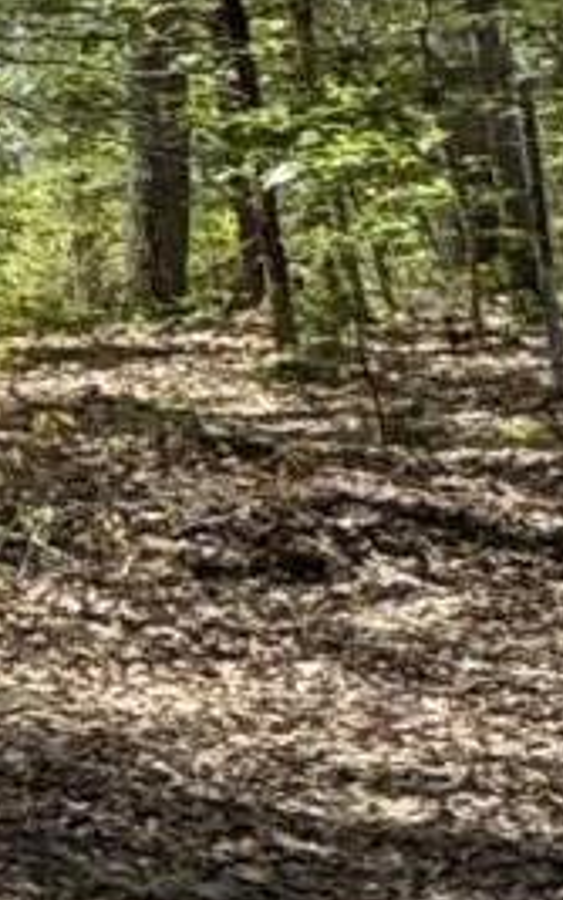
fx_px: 2724
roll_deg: +1.8
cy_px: 101
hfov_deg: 7.4
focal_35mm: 111
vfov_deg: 18.5
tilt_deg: +6.1
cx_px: -1827
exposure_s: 1/533
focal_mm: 2.22
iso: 40
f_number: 2.2
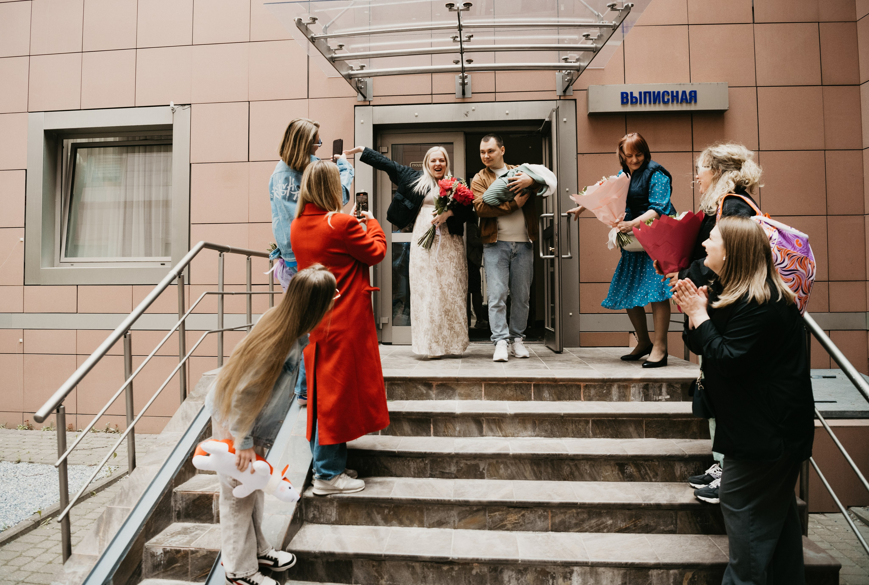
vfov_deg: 50.1
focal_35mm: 26
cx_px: 406
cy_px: 276
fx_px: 625
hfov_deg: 69.5
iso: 400
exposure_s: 1/320
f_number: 4
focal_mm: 24
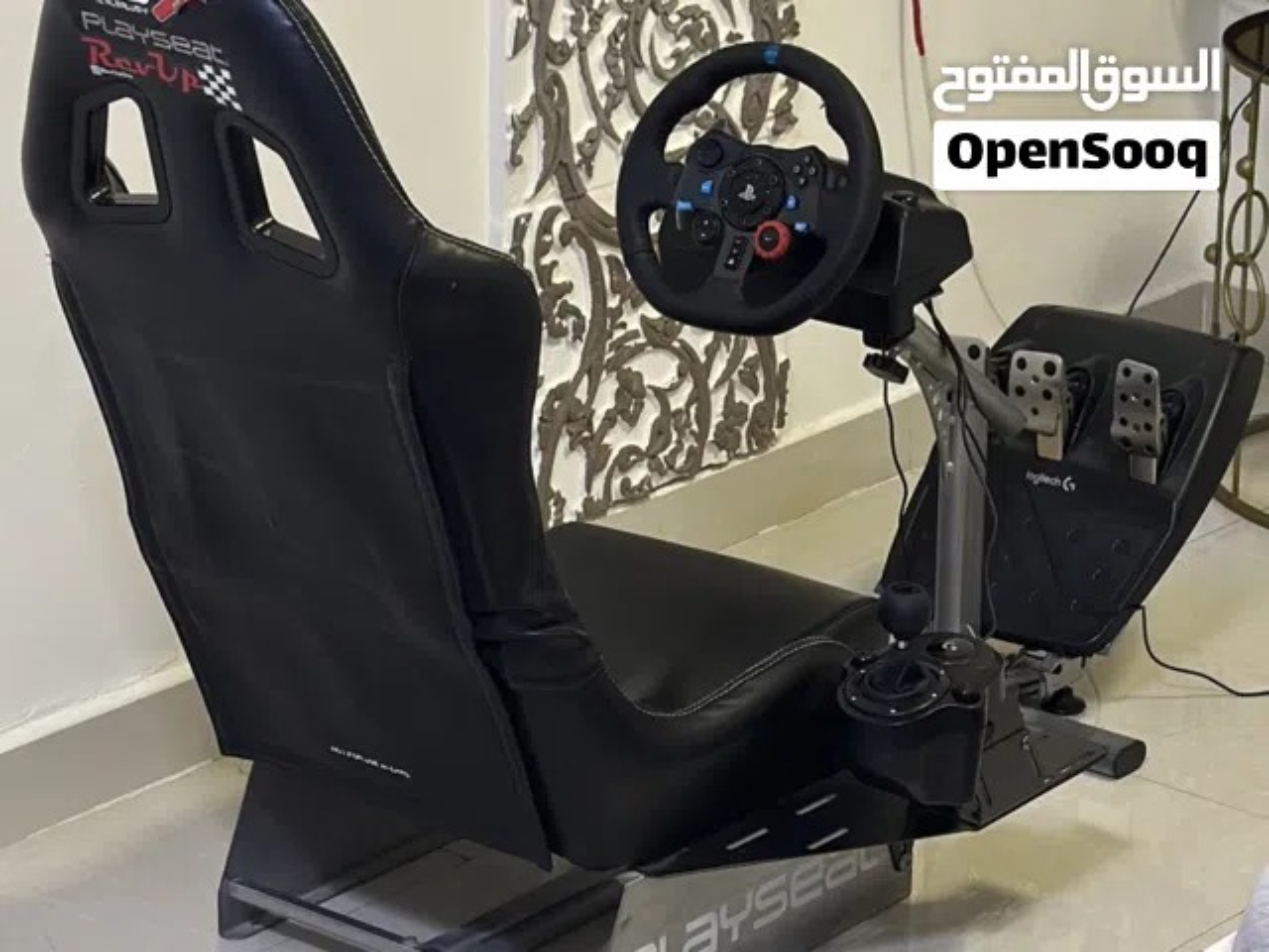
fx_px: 1760
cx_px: 634
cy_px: 476
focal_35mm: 48
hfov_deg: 39.7
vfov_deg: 30.3
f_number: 1.78
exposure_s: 1/50
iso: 100
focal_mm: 6.86
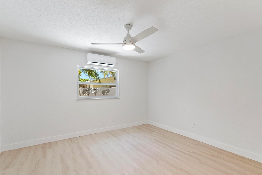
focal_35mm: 16
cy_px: 88
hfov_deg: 96.7
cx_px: 131
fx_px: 116
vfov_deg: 73.7
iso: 800
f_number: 9
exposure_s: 1/2
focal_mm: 16
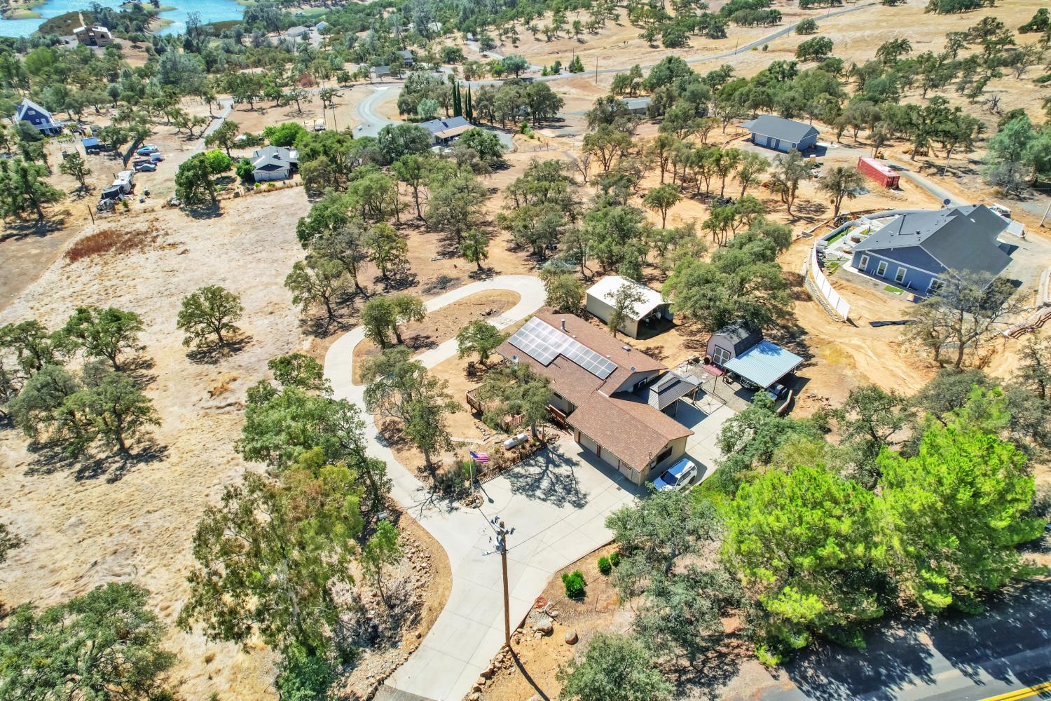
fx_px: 642
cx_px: 526
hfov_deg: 78.6
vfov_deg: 57.2
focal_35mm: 22
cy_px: 350
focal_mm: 8.38
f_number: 2.8
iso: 100
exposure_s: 1/1250
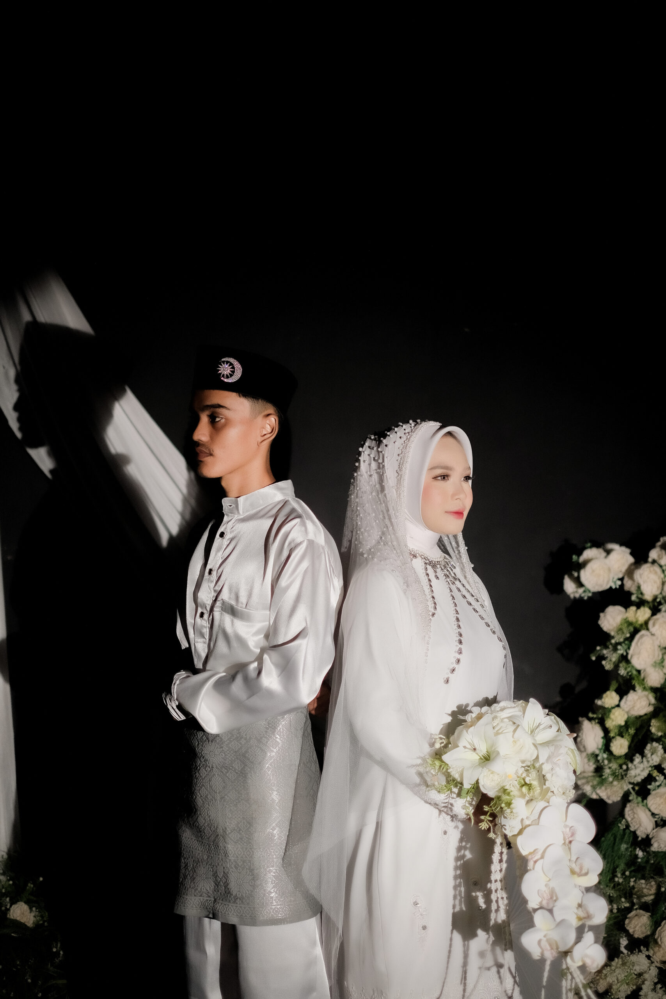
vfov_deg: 37.5
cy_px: 500
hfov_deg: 25.5
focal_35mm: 53
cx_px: 333
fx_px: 1470
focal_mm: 35
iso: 1600
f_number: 1.4
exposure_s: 1/125
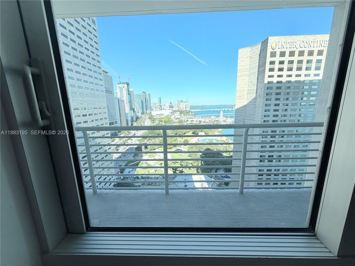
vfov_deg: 85.7
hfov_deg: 102.1
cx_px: 178
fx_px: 144
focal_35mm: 14
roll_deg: +0.7
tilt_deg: -11.6
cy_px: 133
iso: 40
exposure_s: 1/751
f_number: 2.2
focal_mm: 2.22
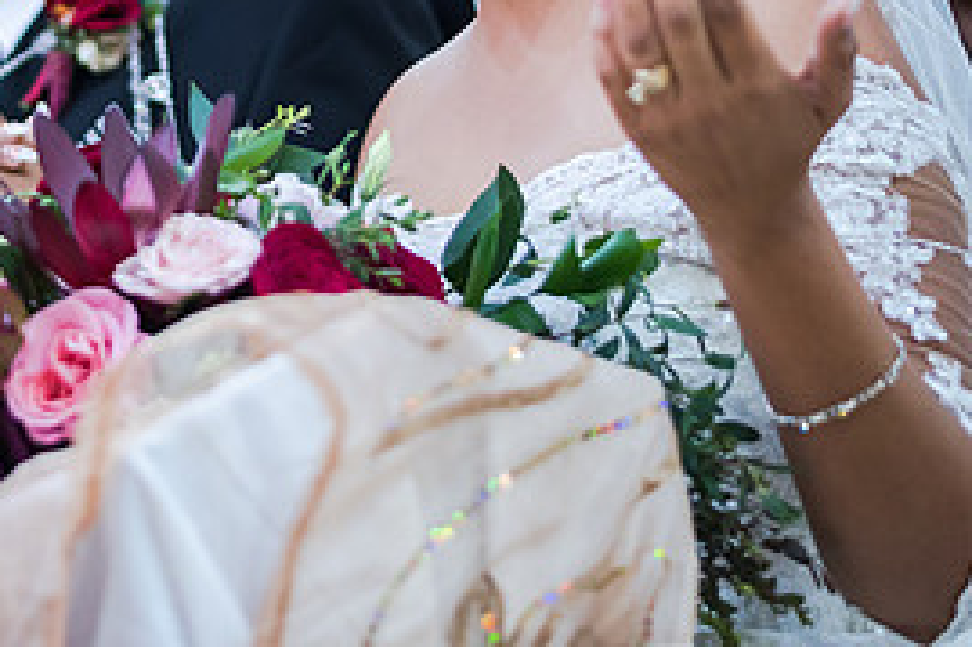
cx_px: 170
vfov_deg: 12.5
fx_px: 2914
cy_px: -13
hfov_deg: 18.7
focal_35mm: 108
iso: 1600
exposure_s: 1/200
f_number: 1.8
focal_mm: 50
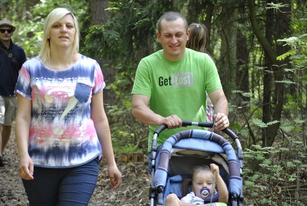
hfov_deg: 13.4
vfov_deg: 9.0
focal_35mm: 153
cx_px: 154
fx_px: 1307
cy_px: 103
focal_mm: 102
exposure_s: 1/160
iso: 800
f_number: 4.5
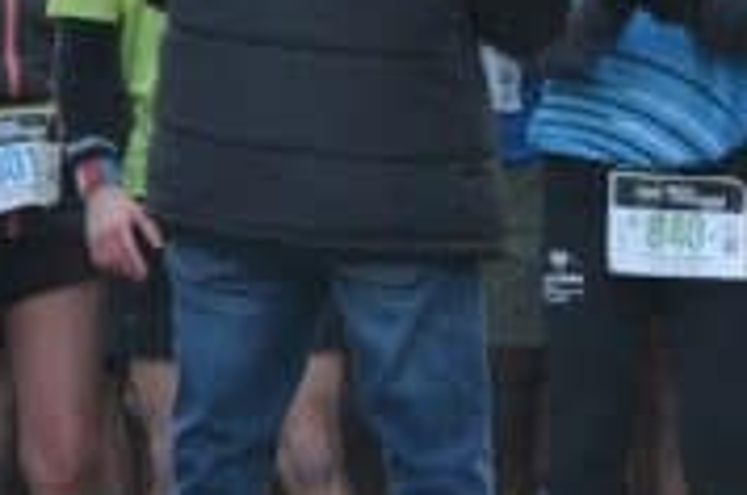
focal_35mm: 1426
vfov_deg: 1.0
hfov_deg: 1.4
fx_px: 29536
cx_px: 1154
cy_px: 415
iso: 1100
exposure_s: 1/500
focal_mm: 220
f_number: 5.3
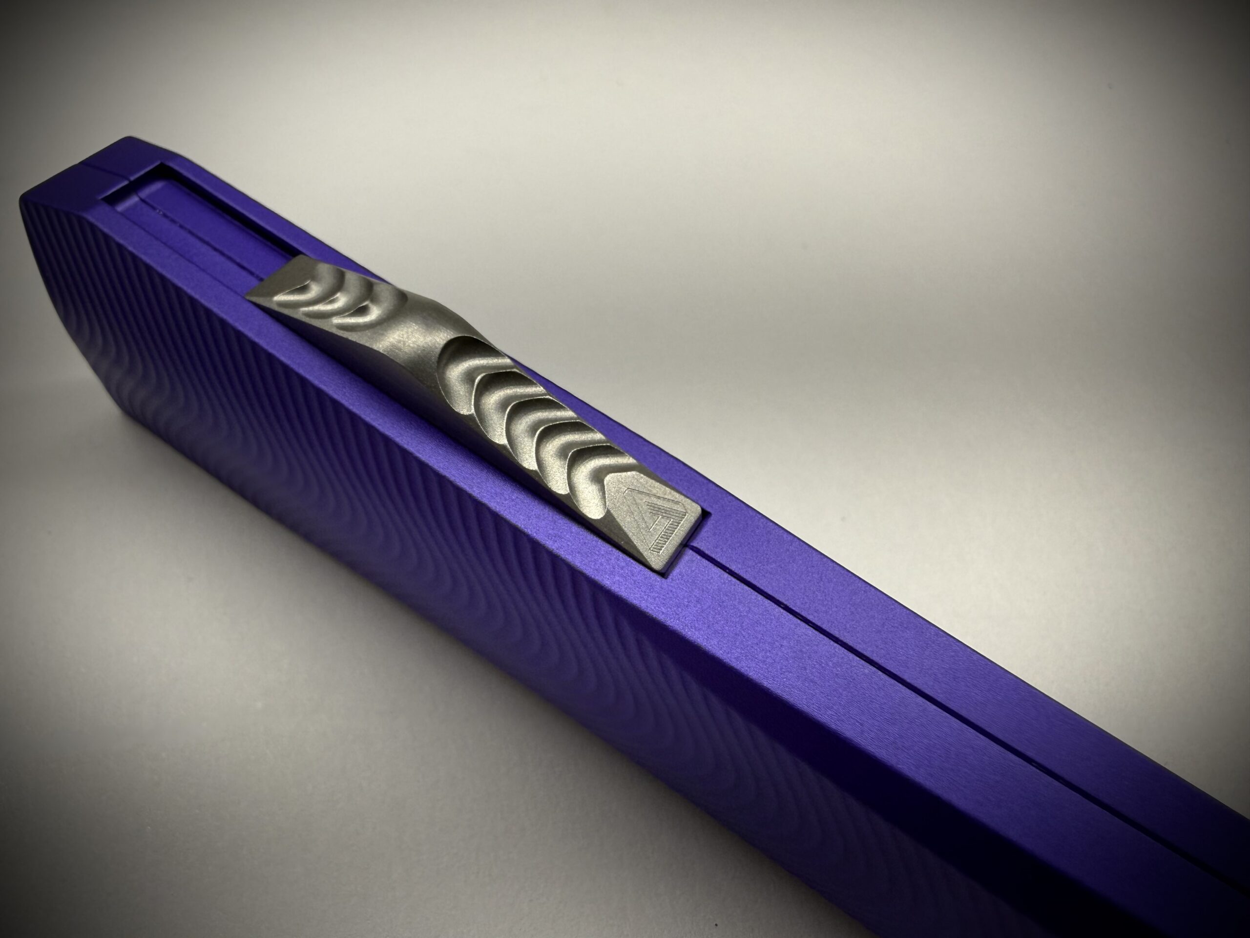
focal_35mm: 24
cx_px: 625
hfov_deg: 71.6
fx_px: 867
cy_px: 469
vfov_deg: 56.8
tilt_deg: -54.4
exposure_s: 1/777
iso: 40
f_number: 2.2
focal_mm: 2.22
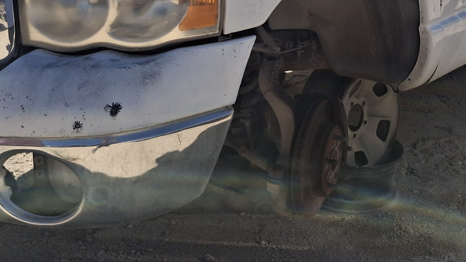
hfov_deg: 37.2
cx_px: 259
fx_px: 692
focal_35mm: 56
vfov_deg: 20.1
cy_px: -56
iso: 32
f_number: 1.8
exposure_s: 1/3436
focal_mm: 4.69
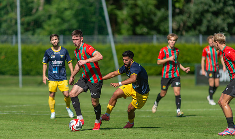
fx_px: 2600
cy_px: 72
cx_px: 79
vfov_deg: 3.1
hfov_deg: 5.2
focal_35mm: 412
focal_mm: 300
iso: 100
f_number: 3.2
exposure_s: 1/1600
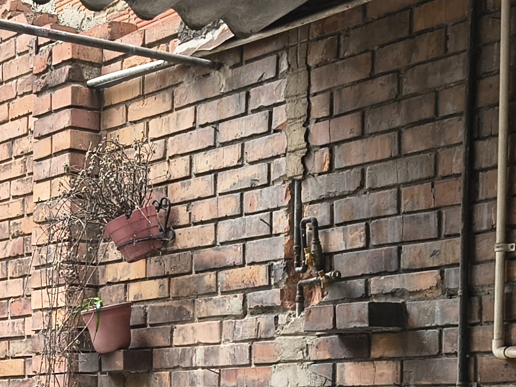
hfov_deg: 20.0
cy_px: 492
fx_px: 1431
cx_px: 38
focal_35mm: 96
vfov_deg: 14.8
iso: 100
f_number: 1.8
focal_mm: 5.56
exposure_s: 1/151
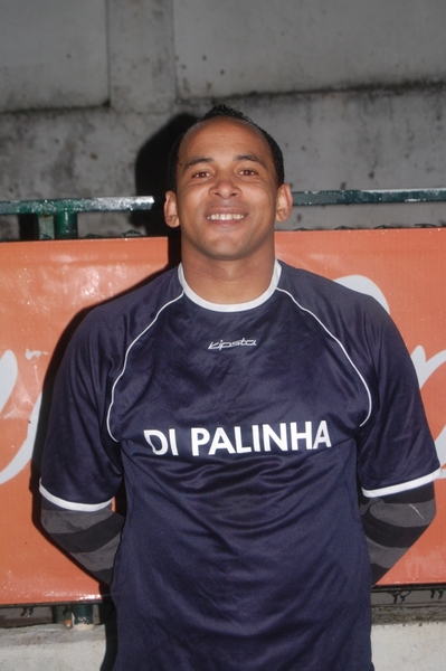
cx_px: 223
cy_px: 336
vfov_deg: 24.6
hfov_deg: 16.5
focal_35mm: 82
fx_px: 1536
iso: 400
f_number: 5.6
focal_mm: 55
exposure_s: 1/60
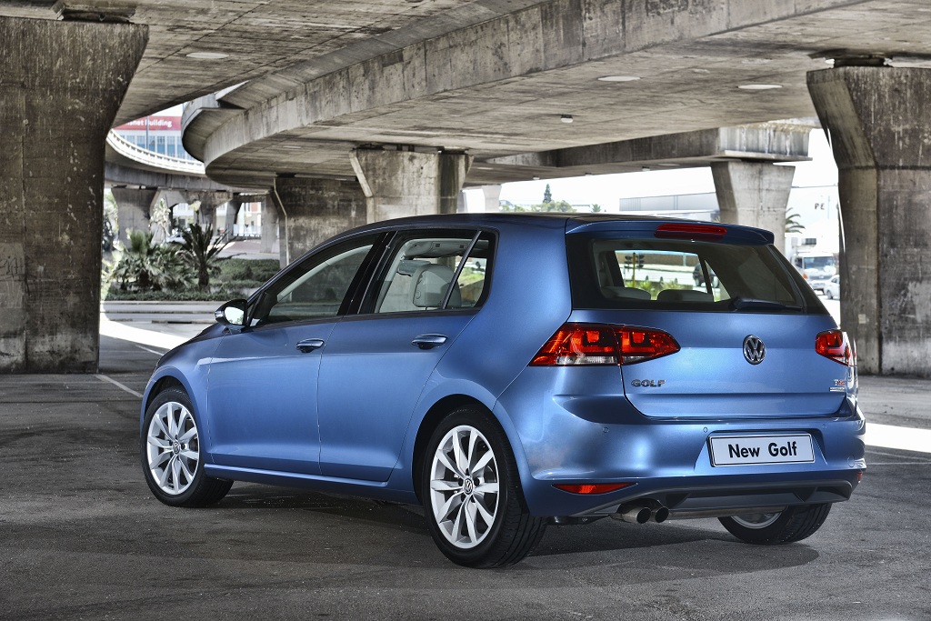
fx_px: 1707
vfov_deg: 20.6
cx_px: 466
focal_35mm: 66
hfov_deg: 30.5
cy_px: 310
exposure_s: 1/50
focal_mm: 66
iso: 320
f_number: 7.1
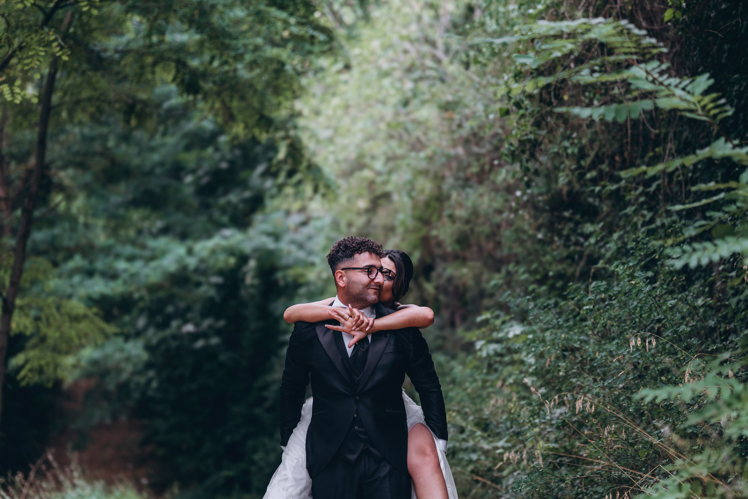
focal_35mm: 105
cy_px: 250
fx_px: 2182
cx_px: 374
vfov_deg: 13.0
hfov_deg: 19.5
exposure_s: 1/125
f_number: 2.8
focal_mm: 105
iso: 400
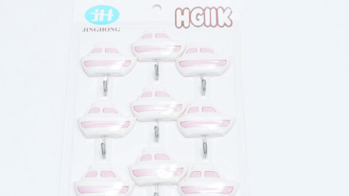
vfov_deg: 17.5
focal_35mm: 69
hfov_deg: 30.6
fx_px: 638
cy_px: 115
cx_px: 162
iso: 3200
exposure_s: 1/125
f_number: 11
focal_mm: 33
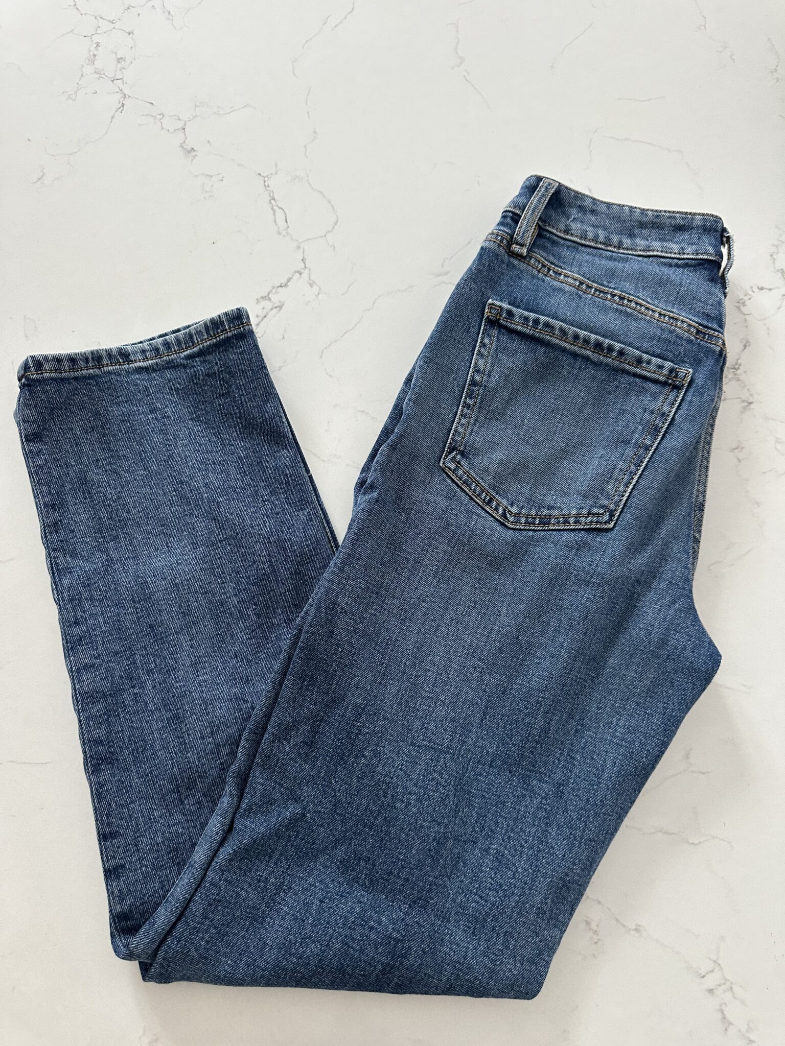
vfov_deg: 71.6
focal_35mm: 24
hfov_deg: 56.8
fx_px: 726
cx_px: 392
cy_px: 523
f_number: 1.78
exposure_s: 1/60
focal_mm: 6.86
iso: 320
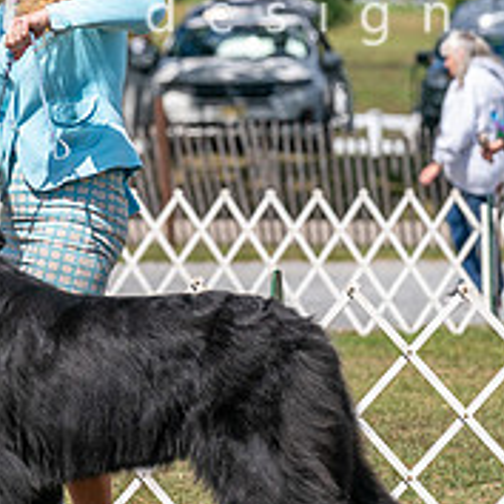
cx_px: 38
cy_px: 117
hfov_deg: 3.9
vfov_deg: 3.9
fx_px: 7330
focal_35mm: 445
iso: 200
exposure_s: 1/1600
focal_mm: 137
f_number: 4.5
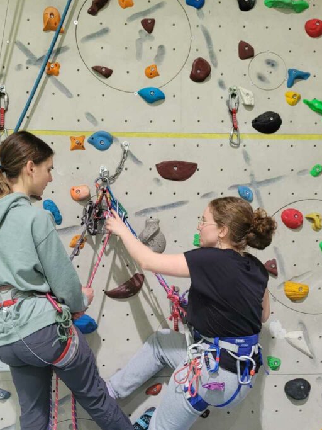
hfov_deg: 36.5
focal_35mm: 39
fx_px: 484
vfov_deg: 47.5
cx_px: 116
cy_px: 267
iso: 200
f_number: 1.8
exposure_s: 1/50
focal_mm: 5.4
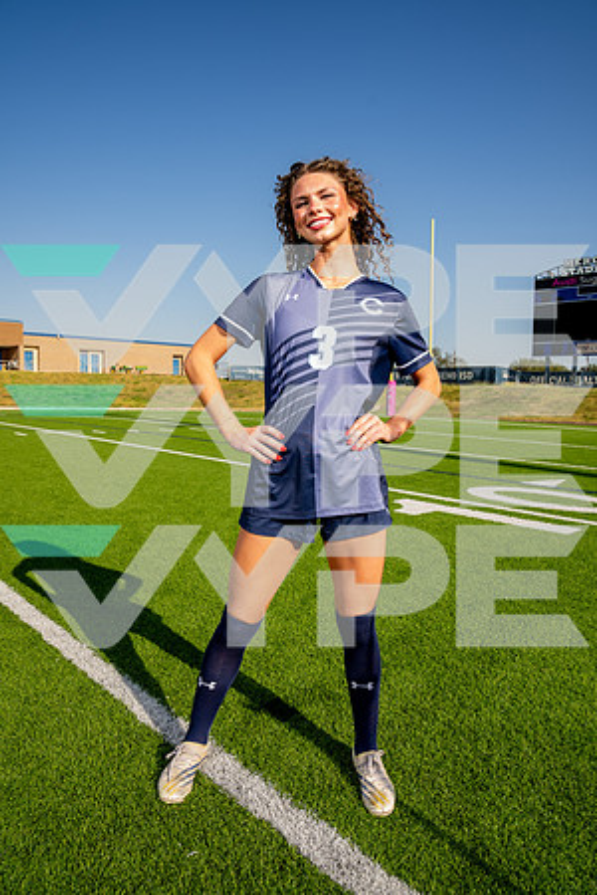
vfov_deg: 73.7
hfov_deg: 53.1
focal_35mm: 24
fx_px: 597
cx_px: 298
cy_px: 448
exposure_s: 1/125
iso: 50
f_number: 7.1
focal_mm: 24
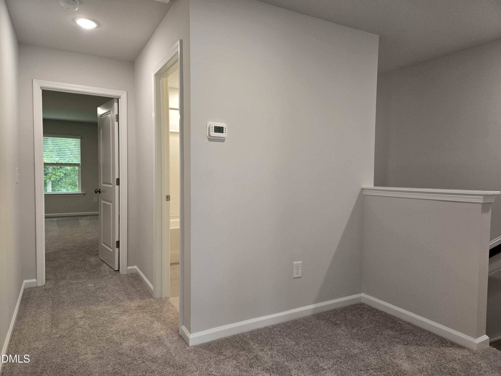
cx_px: 250
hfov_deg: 73.9
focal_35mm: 23
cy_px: 188
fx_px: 333
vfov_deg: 58.9
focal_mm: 5.4
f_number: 1.8
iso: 200
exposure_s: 1/120
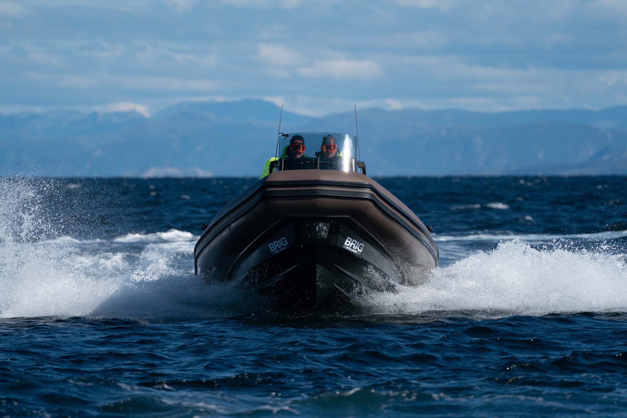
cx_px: 314
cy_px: 209
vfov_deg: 3.4
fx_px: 6967
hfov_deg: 5.2
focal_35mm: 400
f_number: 8
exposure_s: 1/5000
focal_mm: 400
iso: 1000
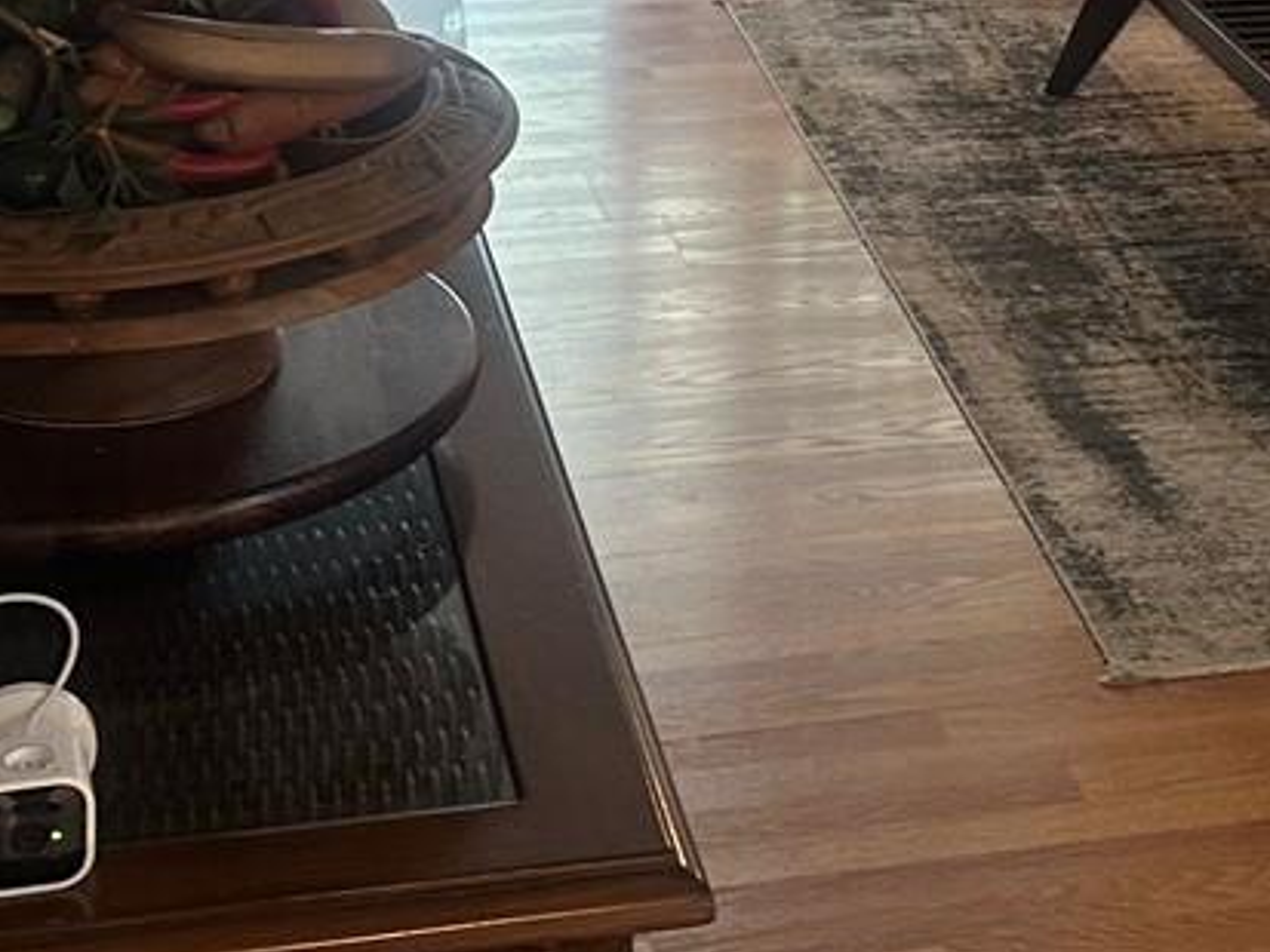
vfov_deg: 14.8
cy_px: -473
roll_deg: -2.2
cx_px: 1079
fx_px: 3413
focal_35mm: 93
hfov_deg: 20.7
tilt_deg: -7.9
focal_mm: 6.86
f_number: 1.78
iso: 200
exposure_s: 1/60
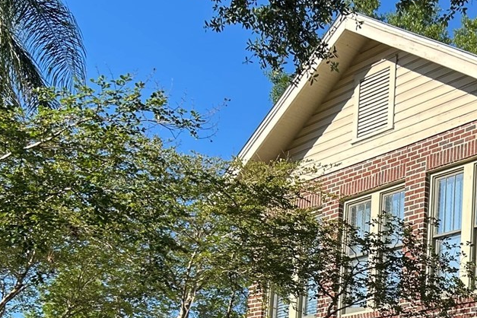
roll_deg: -1.6
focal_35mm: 69
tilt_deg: +7.9
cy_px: 387
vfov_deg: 18.6
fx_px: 914
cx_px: 485
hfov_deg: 27.4
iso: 50
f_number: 1.5
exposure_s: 1/1295
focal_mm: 5.7
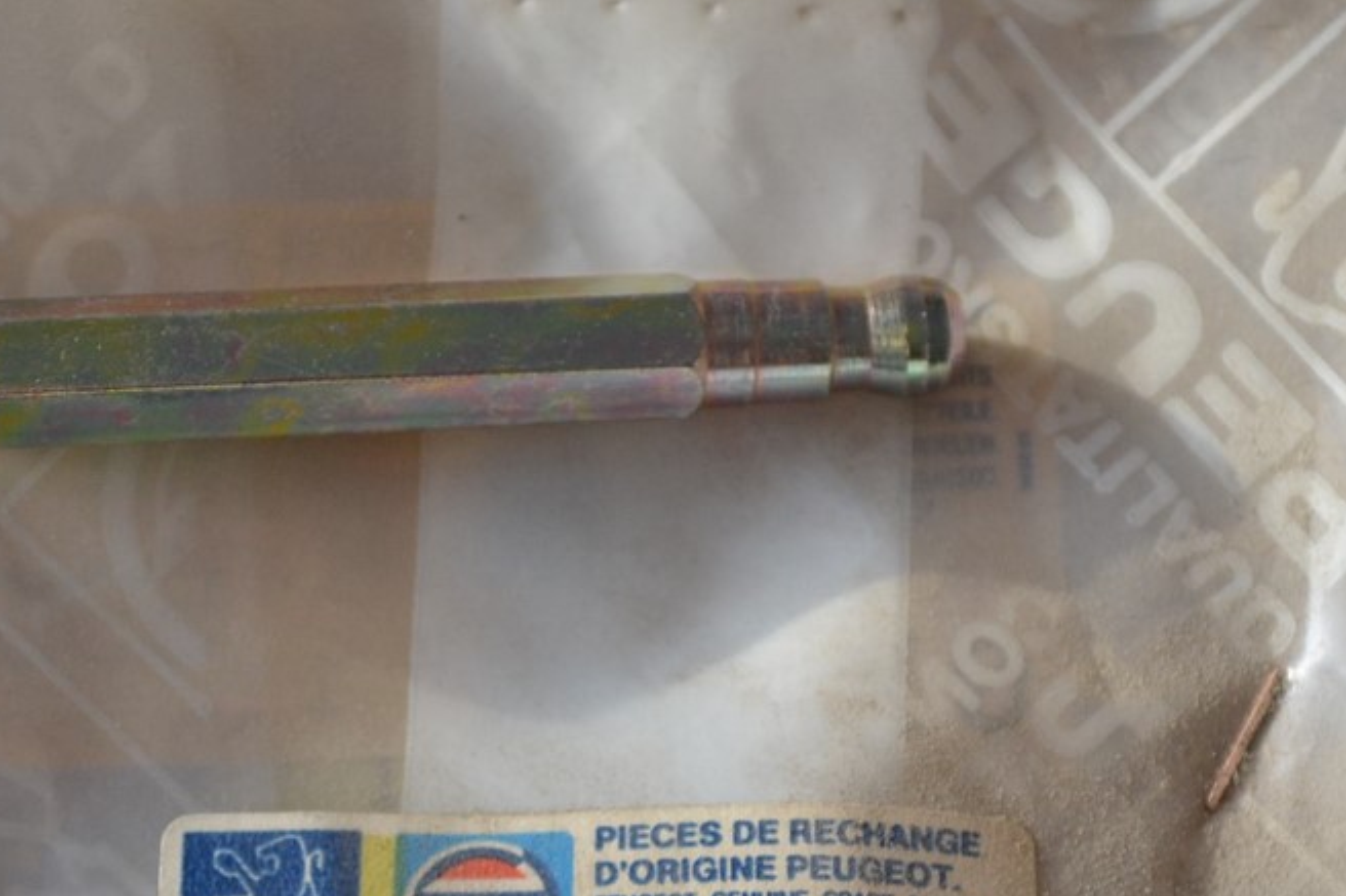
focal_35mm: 142
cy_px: 757
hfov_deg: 14.5
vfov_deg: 9.6
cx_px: 605
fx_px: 5308
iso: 640
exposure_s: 1/60
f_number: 5.3
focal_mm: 46
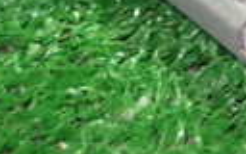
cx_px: 457
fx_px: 1562
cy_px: -239
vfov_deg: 5.4
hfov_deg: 8.6
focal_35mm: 233
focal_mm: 8.4
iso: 800
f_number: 3.1
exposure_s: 1/30
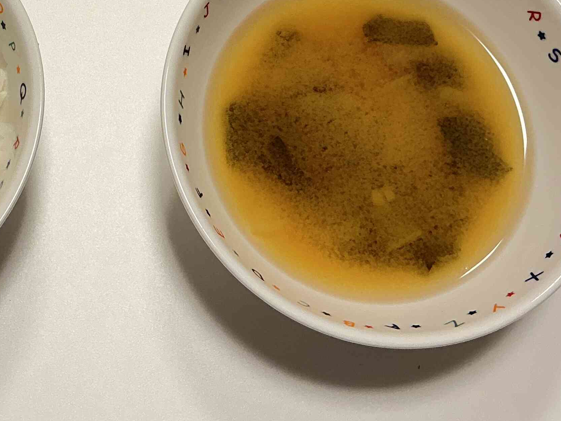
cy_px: -69
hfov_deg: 27.3
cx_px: 124
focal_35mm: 70
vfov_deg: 19.9
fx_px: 1135
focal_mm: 3
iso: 50
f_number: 1.8
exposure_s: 1/60
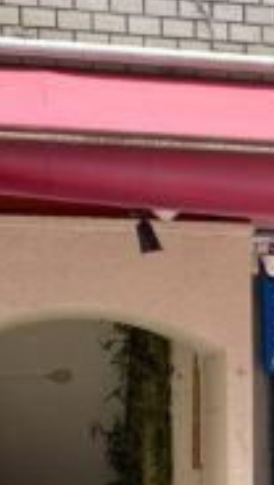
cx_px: 490
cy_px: 430
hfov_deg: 10.3
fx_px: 1441
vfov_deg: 18.8
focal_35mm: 112
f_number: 1.8
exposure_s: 1/1500
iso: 32
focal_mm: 4.25
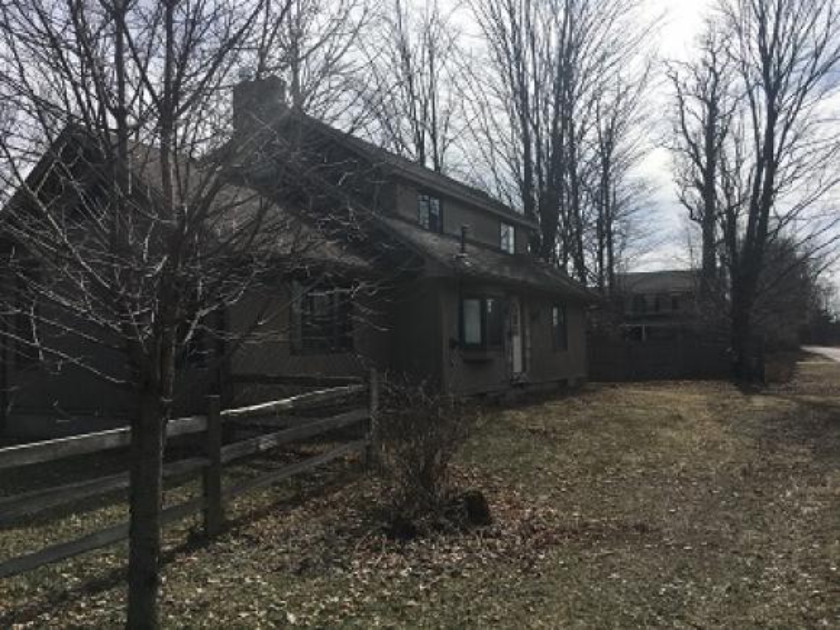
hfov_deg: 61.7
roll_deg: +2.7
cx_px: 420
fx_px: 704
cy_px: 315
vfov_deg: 48.2
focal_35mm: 29
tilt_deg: +1.0
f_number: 2.2
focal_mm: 4.15
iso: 25
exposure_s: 1/2331
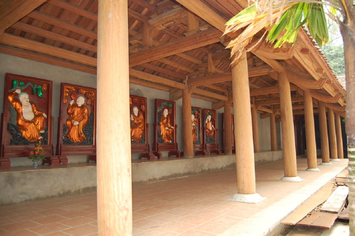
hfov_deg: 67.4
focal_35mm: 27
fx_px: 266
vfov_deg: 47.9
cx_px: 178
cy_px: 118
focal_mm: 18
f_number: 3.5
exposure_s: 1/60
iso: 400
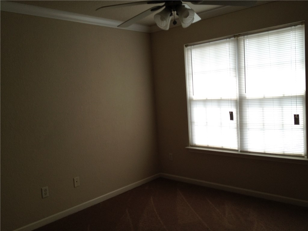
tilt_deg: -8.6
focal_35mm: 35
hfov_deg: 52.6
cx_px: 154
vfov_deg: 40.7
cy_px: 116
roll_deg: +4.1
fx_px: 311
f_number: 2.4
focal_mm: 4.28
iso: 50
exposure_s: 1/141
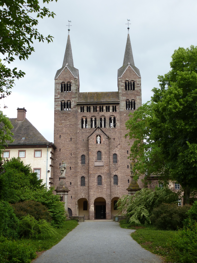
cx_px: 98
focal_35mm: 36
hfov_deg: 39.7
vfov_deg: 51.4
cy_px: 132
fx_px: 273
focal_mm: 6.4
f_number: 3.7
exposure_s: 1/80
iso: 100
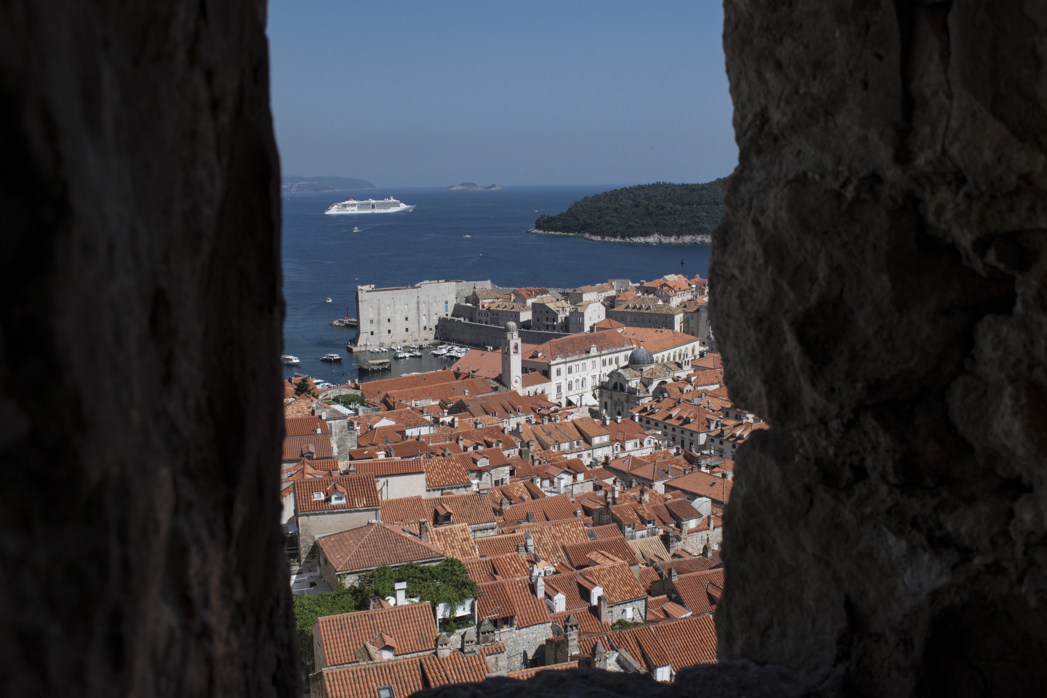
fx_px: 1003
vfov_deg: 38.4
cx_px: 524
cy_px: 349
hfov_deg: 55.1
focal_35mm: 34
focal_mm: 23
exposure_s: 1/1600
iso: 400
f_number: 9
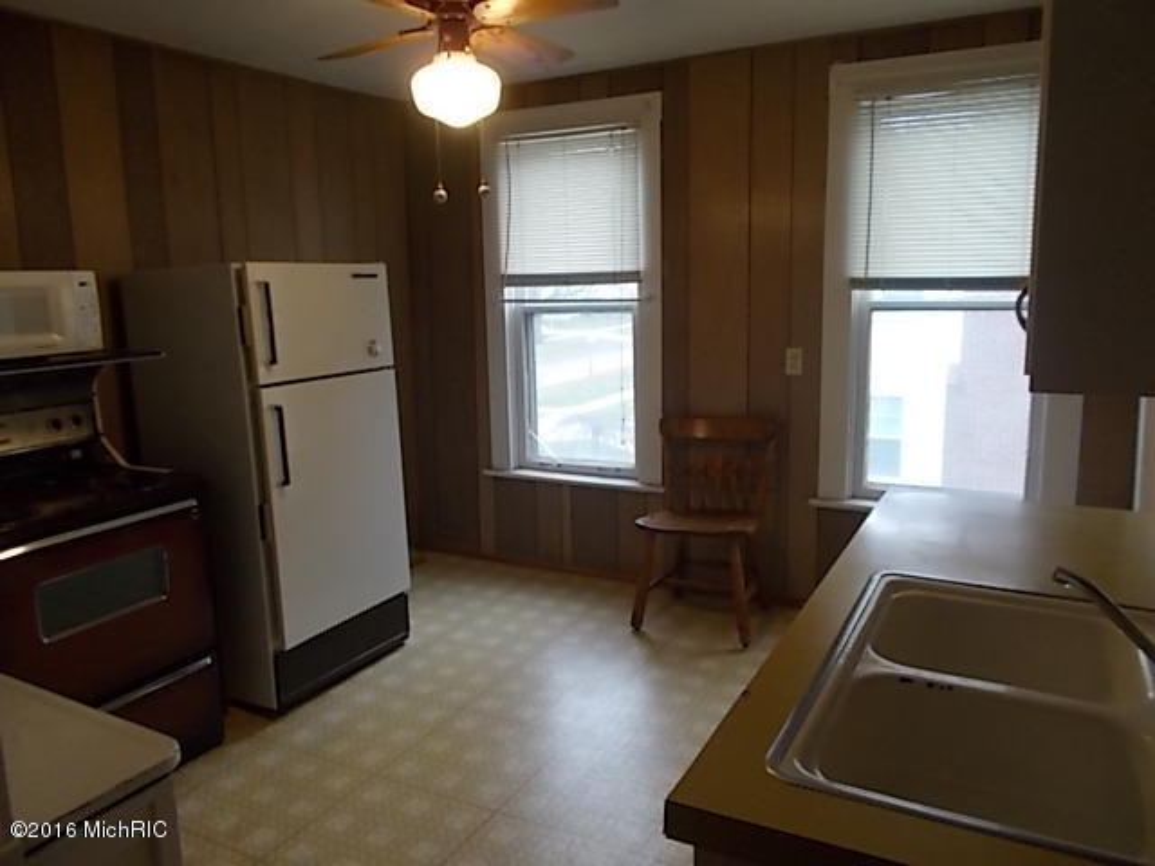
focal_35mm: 26
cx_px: 578
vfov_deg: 53.1
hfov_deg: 67.3
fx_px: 868
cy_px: 433
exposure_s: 1/25
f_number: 3.2
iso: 160
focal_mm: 4.6
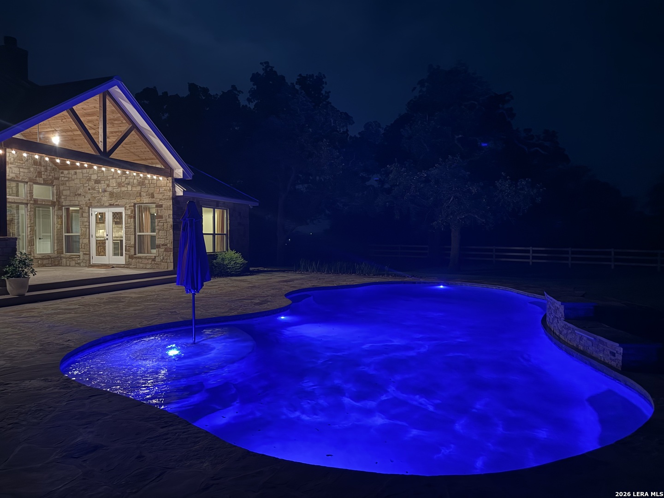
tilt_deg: -0.7
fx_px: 460
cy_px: 249
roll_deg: +0.5
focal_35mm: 24
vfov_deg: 56.8
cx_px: 332
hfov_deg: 71.6
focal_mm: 6.76
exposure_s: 1/12
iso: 1000
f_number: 1.78
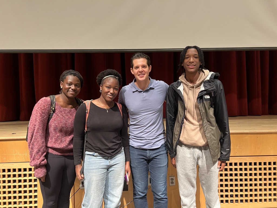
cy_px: 104
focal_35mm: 26
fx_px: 208
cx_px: 138
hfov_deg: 67.3
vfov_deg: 53.1
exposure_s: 1/40
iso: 500
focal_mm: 5.7
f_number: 1.5
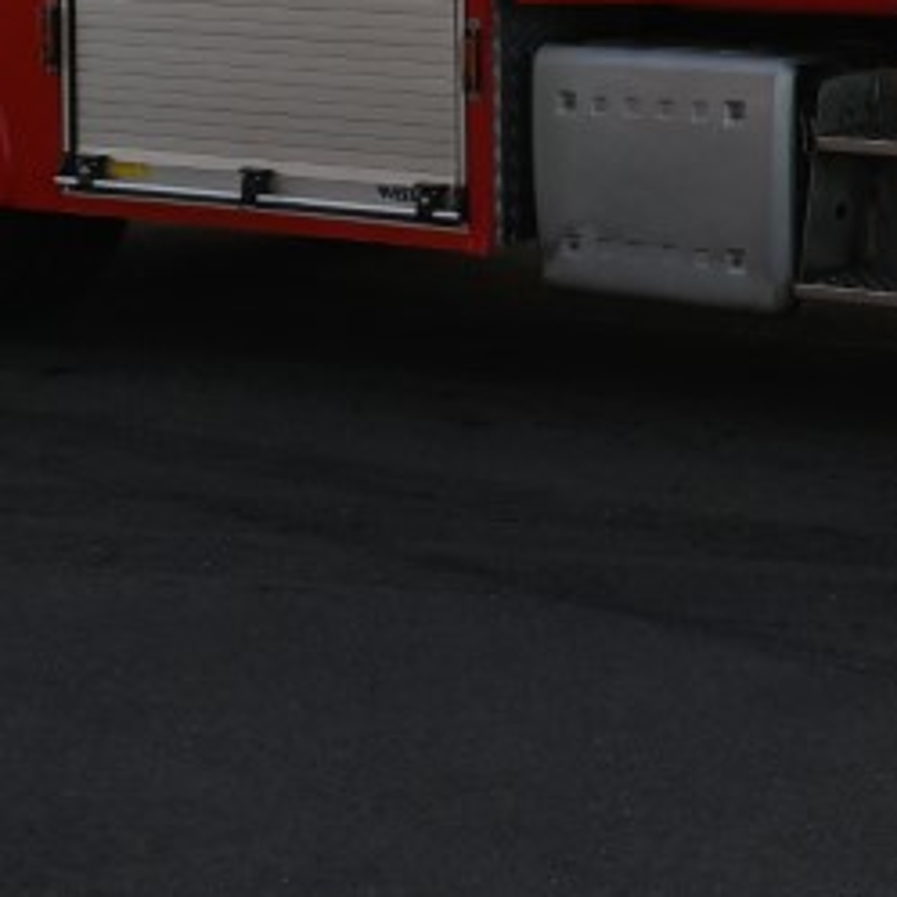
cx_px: 980
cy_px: -40
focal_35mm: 112
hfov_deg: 15.2
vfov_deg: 15.2
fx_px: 3282
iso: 640
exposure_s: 1/200
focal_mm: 19
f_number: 7.1
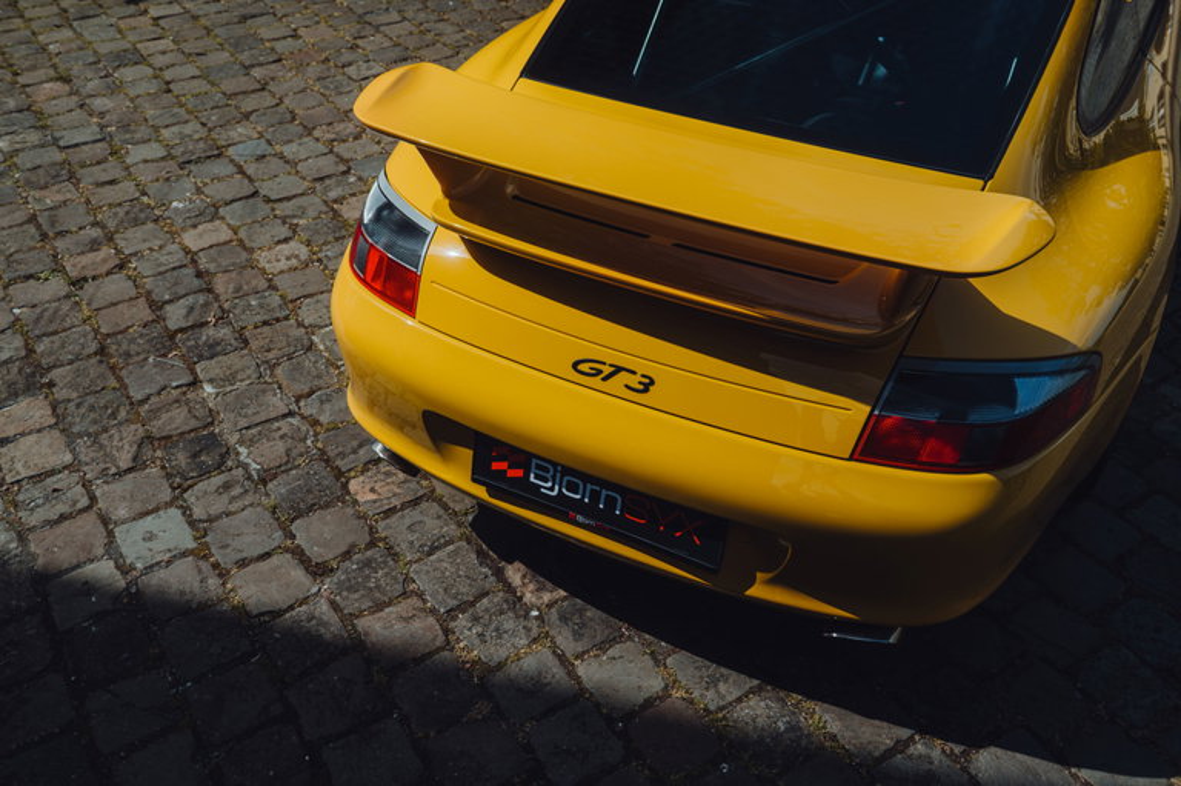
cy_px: 393
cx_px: 590
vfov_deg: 41.1
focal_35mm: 32
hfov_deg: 58.7
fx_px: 1049
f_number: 7.1
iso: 100
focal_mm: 32
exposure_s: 1/200
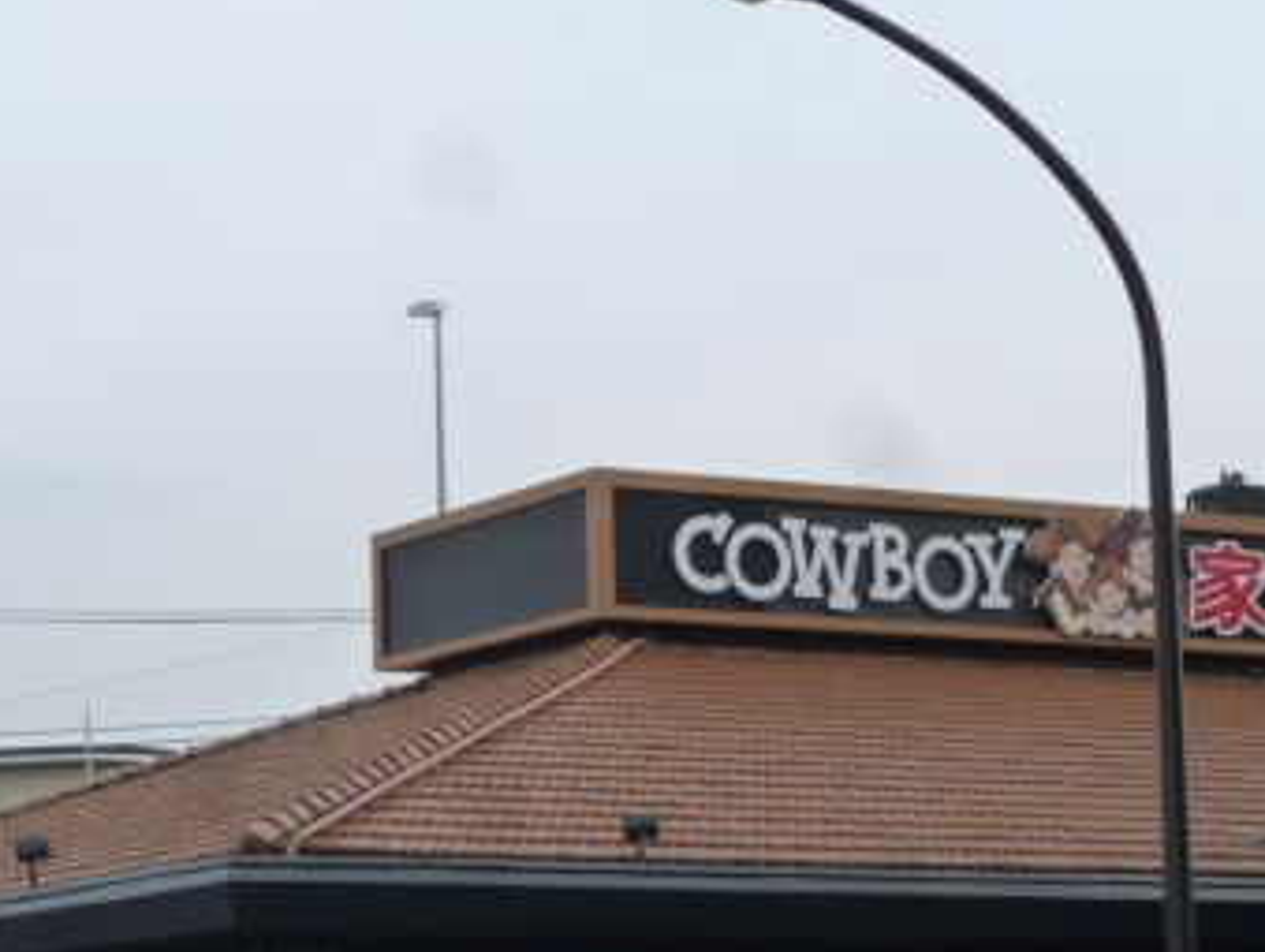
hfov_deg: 17.0
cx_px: 347
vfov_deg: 12.9
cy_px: 698
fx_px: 4207
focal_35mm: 115
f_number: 4.6
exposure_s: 1/125
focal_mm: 10.8
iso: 125
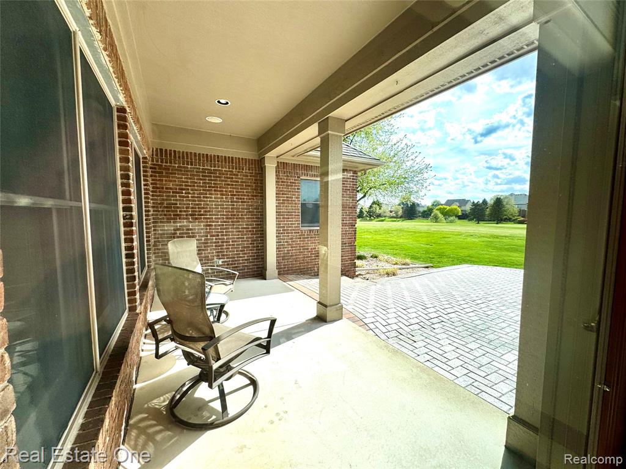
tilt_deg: -5.1
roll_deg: -0.5
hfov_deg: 102.1
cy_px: 234
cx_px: 313
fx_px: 253
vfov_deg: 85.7
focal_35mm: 14
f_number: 2.2
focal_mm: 2.22
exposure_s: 1/1256
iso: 40
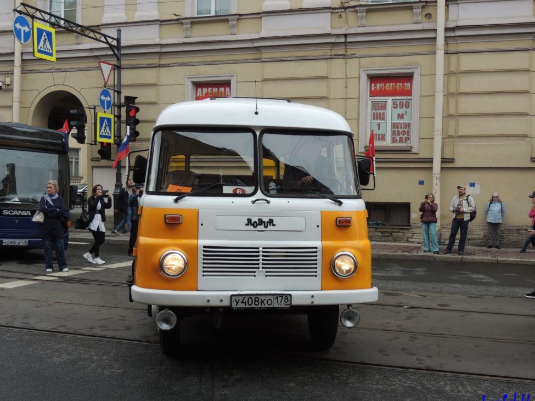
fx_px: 649
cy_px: 208
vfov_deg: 34.3
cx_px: 276
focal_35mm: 42
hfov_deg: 44.8
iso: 100
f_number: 3.3
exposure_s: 1/250
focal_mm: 7.1
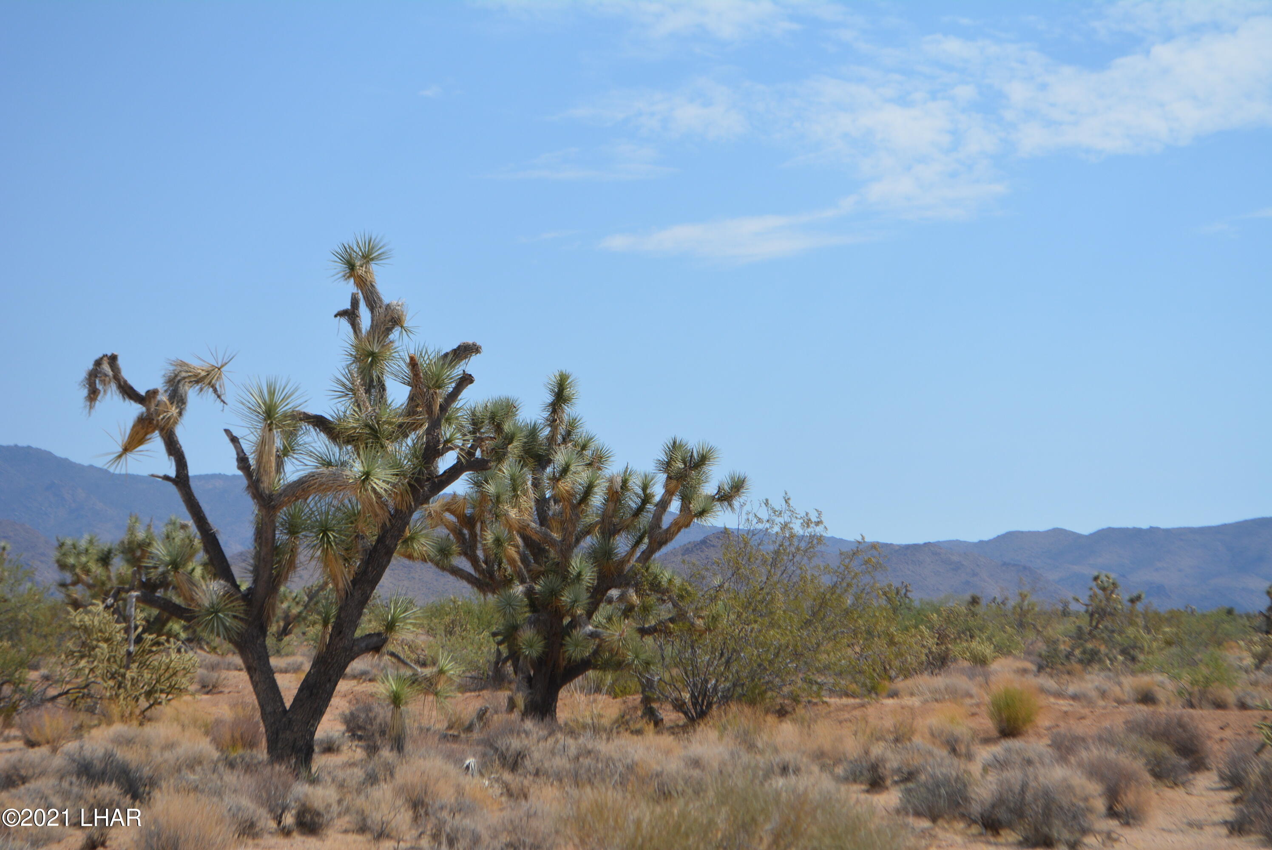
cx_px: 636
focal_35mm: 82
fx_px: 2917
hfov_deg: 24.6
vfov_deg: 16.6
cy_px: 425
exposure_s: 1/2000
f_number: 7.1
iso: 400
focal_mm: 55
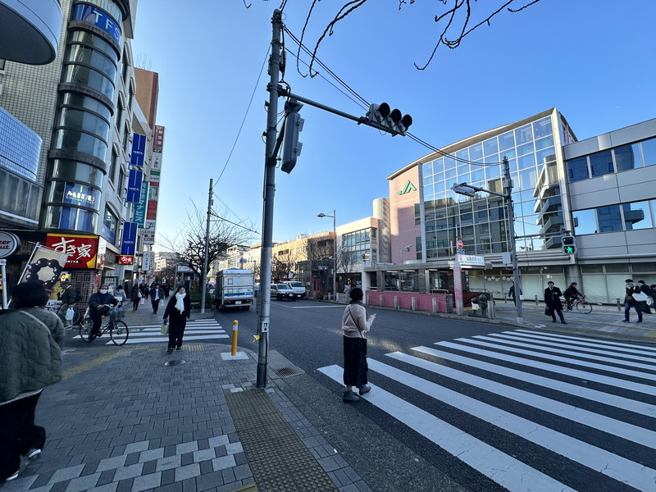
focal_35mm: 14
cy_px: 246
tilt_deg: +7.8
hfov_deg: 102.1
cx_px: 328
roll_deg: +0.2
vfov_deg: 85.7
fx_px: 265
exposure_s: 1/759
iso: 40
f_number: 2.2
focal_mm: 2.22
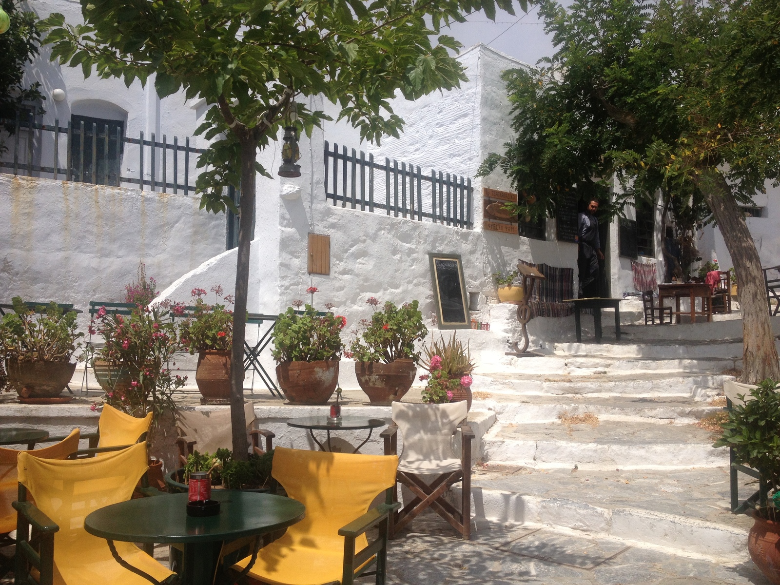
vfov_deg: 40.7
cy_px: 292
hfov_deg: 52.6
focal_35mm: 35
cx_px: 390
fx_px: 789
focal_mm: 4.28
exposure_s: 1/3953
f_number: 2.4
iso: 50
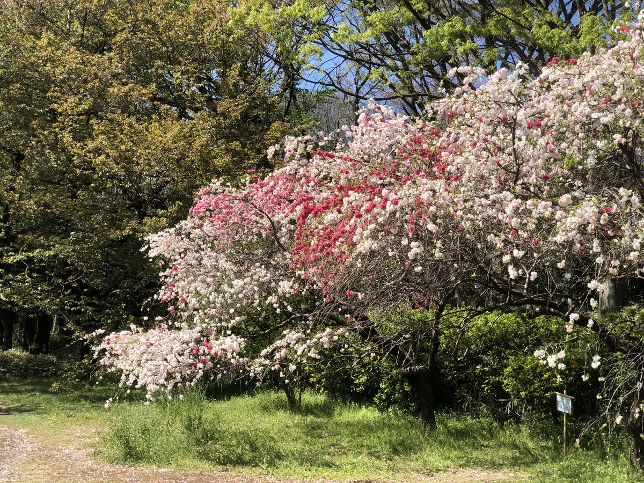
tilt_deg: +7.7
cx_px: 322
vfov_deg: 28.0
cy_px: 242
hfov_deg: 36.8
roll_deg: -2.6
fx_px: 967
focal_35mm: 52
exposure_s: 1/771
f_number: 2.4
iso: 16
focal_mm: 6
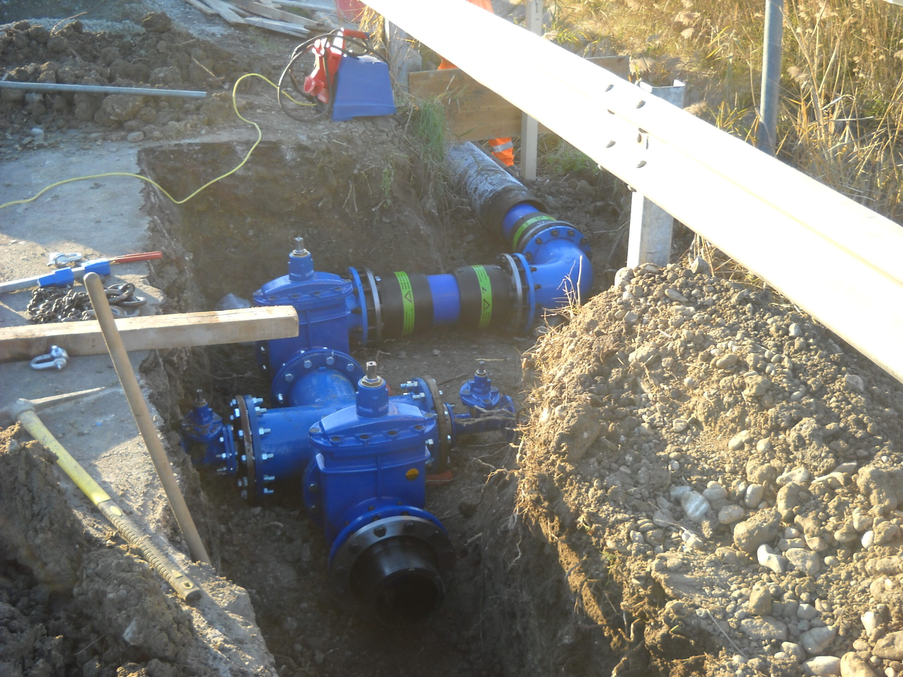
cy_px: 338
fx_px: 1070
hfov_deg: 45.8
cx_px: 452
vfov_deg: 35.1
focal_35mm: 41
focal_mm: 6.72
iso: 64
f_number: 3.1
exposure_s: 1/76
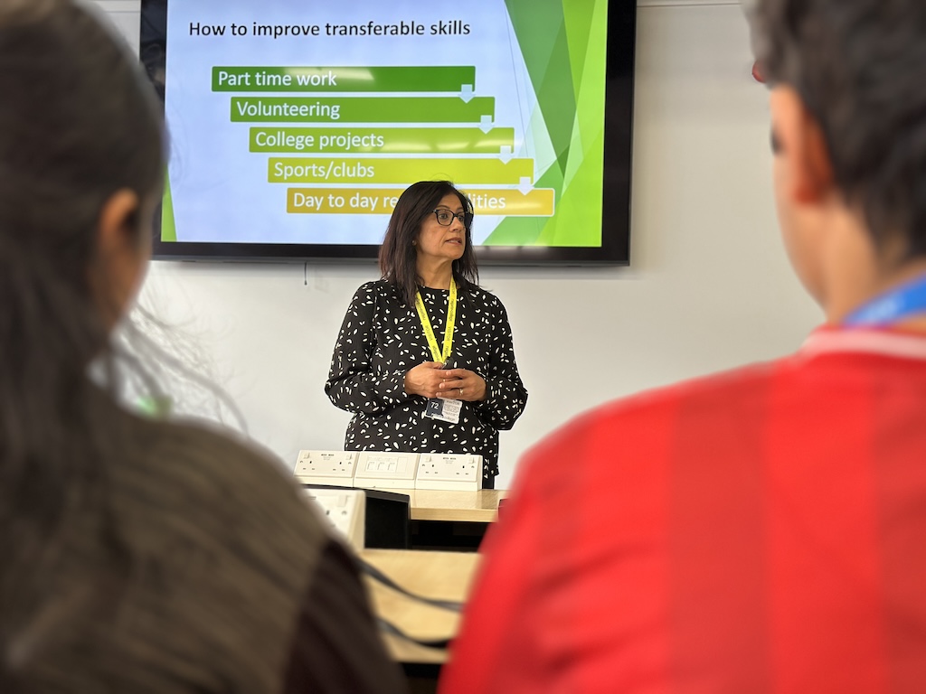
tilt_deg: +2.7
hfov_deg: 39.7
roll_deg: -1.5
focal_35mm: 48
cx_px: 463
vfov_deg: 30.3
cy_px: 347
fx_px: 1284
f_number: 1.78
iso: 80
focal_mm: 6.86
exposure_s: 1/120
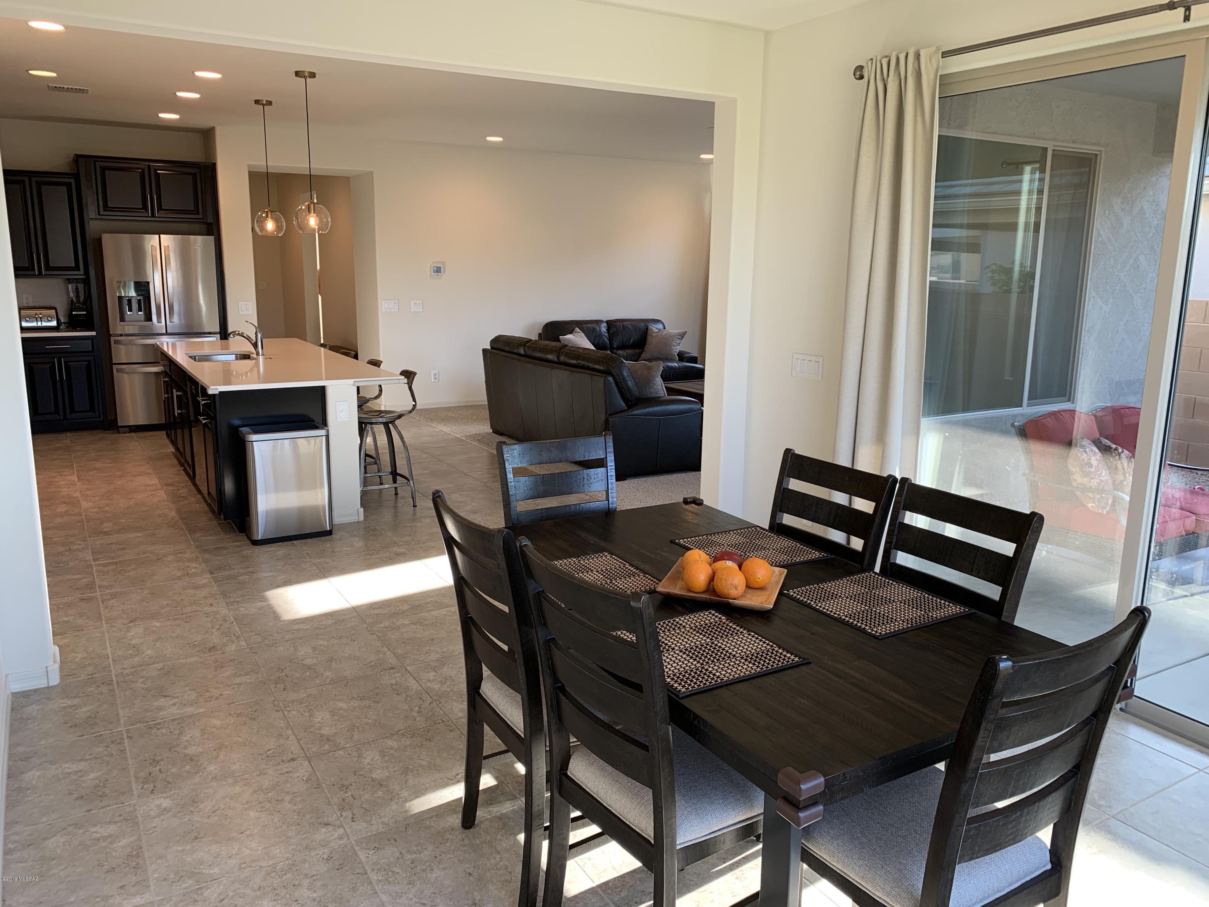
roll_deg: -1.1
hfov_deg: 67.3
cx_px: 604
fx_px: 908
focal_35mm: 26
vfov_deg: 53.1
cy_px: 454
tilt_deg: -11.3
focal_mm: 4.25
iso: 50
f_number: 1.8
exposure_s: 1/60
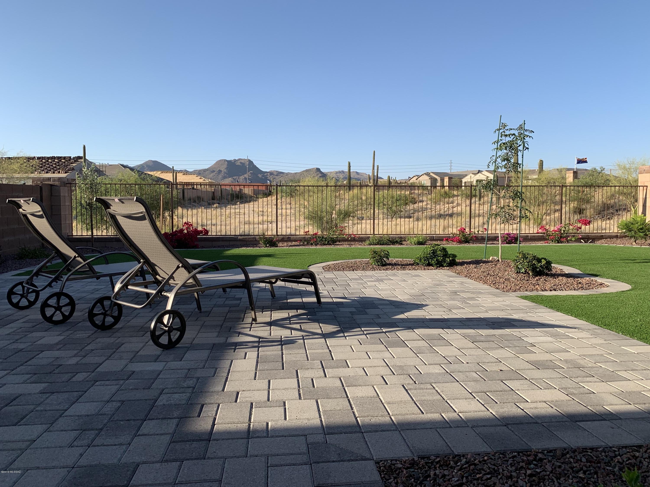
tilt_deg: -3.4
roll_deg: -0.7
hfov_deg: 67.3
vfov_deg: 53.1
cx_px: 325
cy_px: 244
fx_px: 488
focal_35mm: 26
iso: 25
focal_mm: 4.25
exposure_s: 1/1447
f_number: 1.8
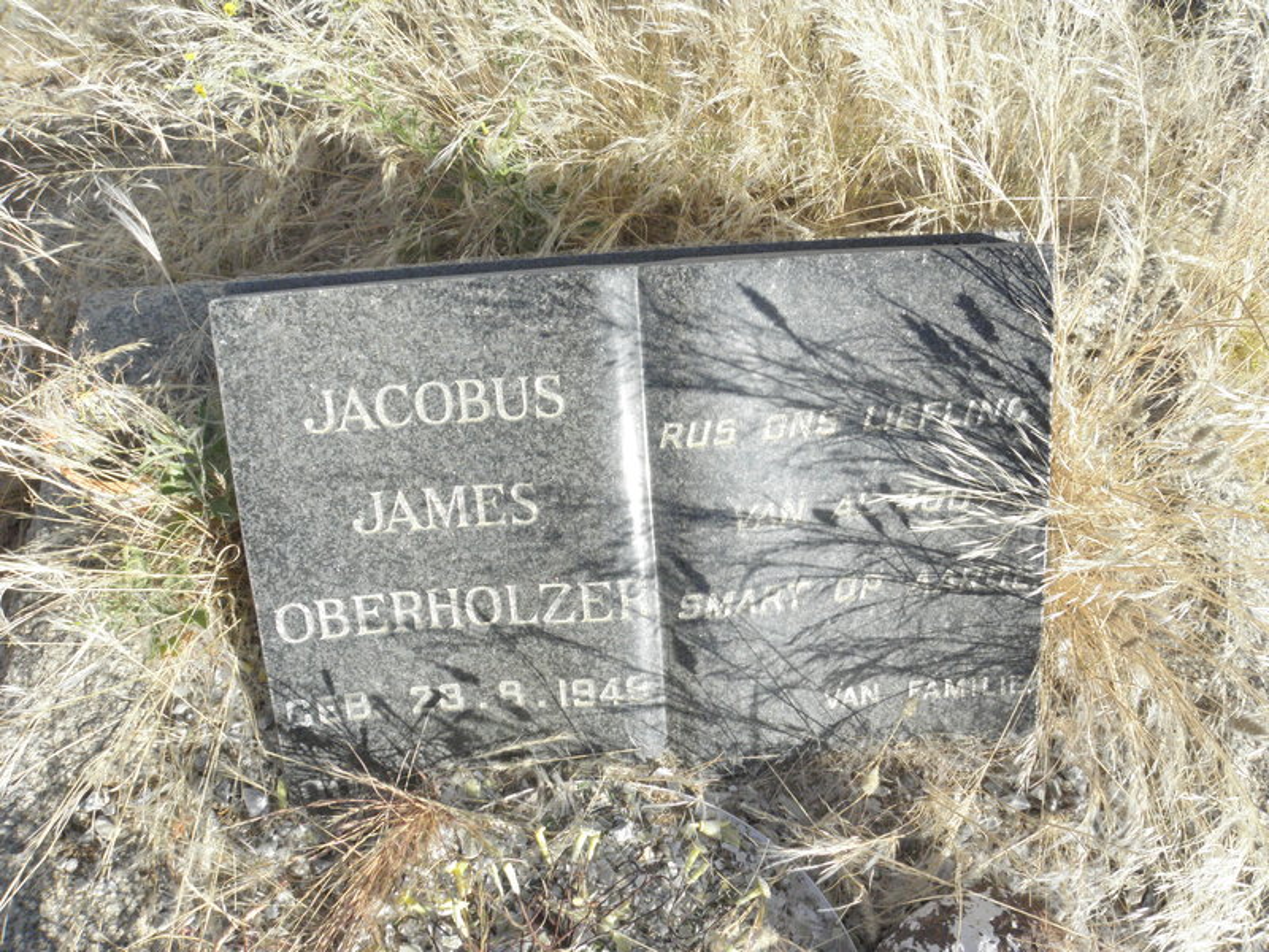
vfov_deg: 53.1
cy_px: 476
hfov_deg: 67.3
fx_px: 953
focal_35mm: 26
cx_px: 634
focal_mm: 4.6
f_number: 6.3
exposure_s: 1/500
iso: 200
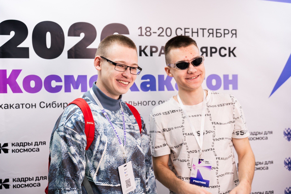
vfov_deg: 26.7
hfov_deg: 39.2
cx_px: 146
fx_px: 409
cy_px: 97
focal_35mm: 51
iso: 500
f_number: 2.8
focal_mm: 50.6
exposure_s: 1/125
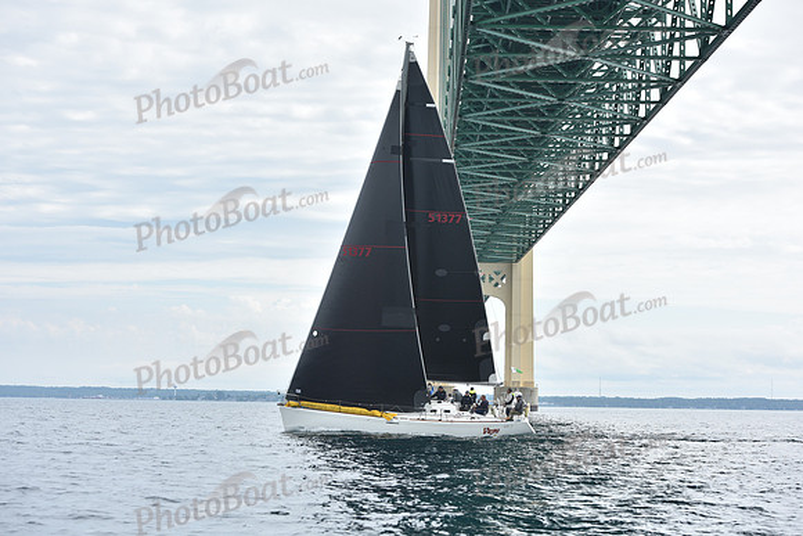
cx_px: 402
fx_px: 1562
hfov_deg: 28.8
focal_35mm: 70
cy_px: 268
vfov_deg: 19.5
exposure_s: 1/800
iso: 250
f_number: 6.3
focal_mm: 70
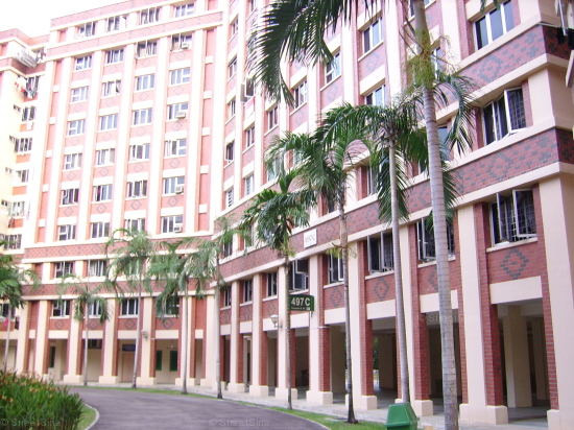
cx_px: 287
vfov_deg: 40.7
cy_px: 215
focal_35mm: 35
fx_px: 580
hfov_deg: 52.6
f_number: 2.8
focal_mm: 5.95
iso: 100
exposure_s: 1/23
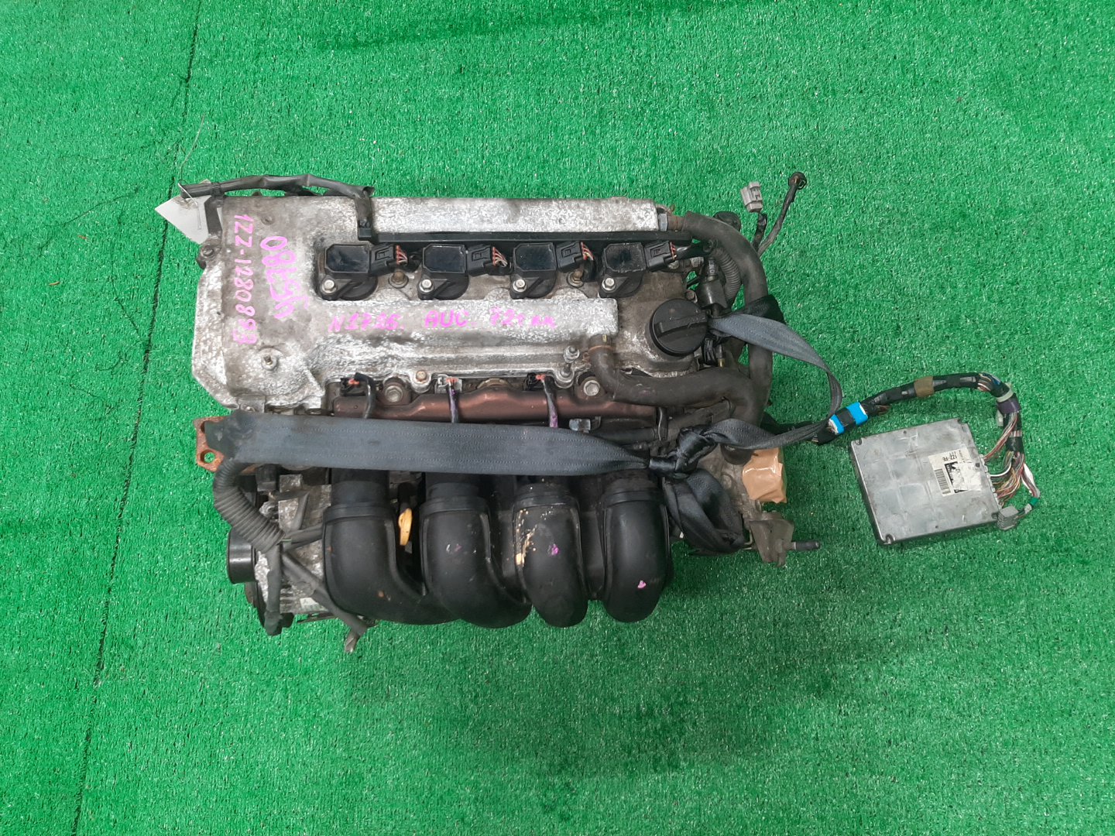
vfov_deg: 53.1
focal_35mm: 26
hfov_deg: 67.3
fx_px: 837
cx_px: 558
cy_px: 418
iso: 152
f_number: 1.7
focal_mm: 3.93
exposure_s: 1/50
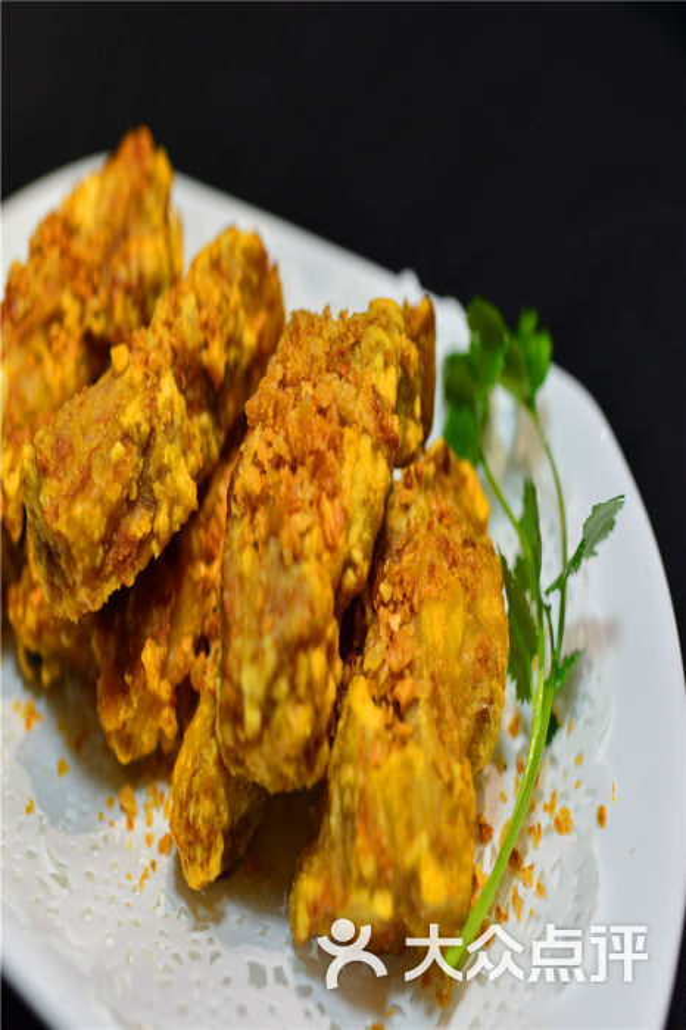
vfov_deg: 54.5
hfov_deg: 37.8
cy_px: 515
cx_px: 343
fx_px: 1001
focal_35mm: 35
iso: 320
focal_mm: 35
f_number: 4
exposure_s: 1/60
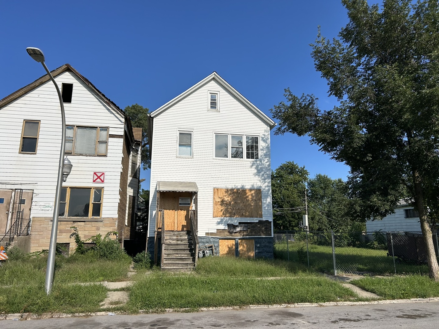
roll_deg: -0.7
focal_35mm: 26
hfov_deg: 67.3
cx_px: 220
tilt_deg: +7.9
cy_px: 164
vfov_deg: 53.1
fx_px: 330
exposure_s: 1/7463
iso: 50
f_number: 1.5
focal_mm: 5.7
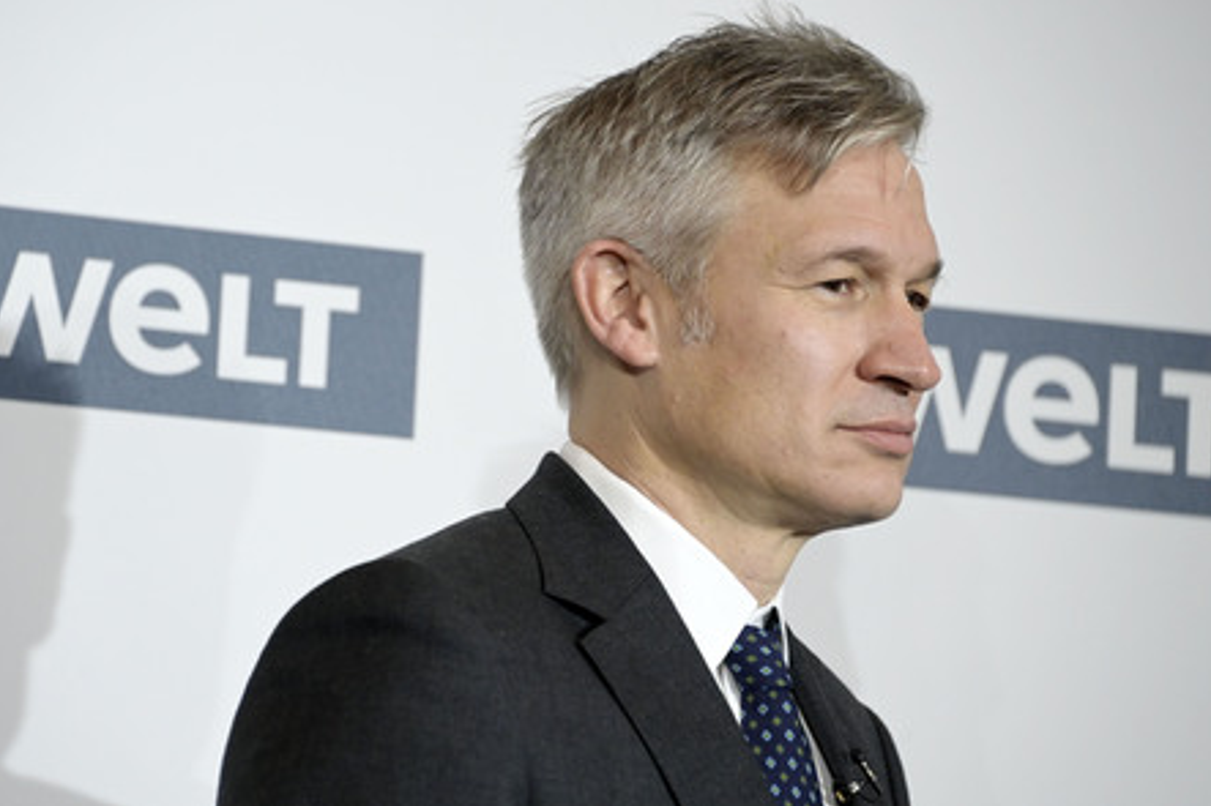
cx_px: 611
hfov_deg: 8.8
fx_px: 7868
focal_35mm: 234
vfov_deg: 5.9
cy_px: 404
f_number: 5.6
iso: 4000
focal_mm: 230
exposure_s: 1/500
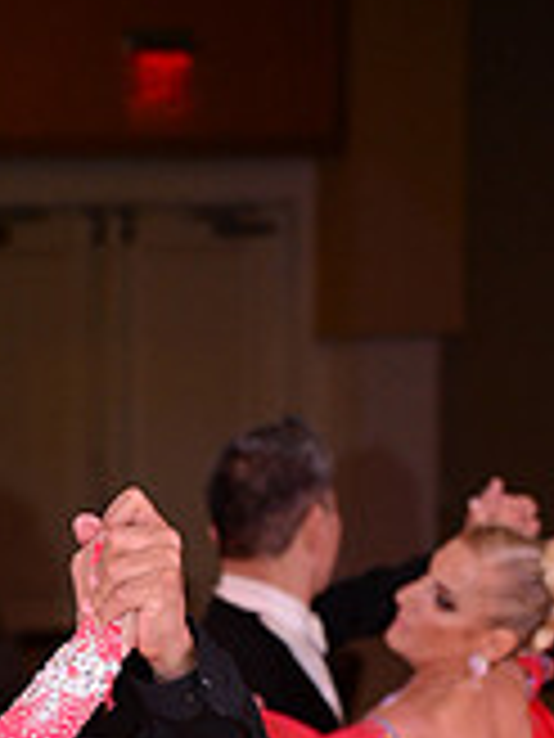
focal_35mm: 357
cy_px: 1269
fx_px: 7618
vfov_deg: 5.5
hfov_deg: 4.1
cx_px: -236
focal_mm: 105
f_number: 5.6
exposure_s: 1/250
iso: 1600
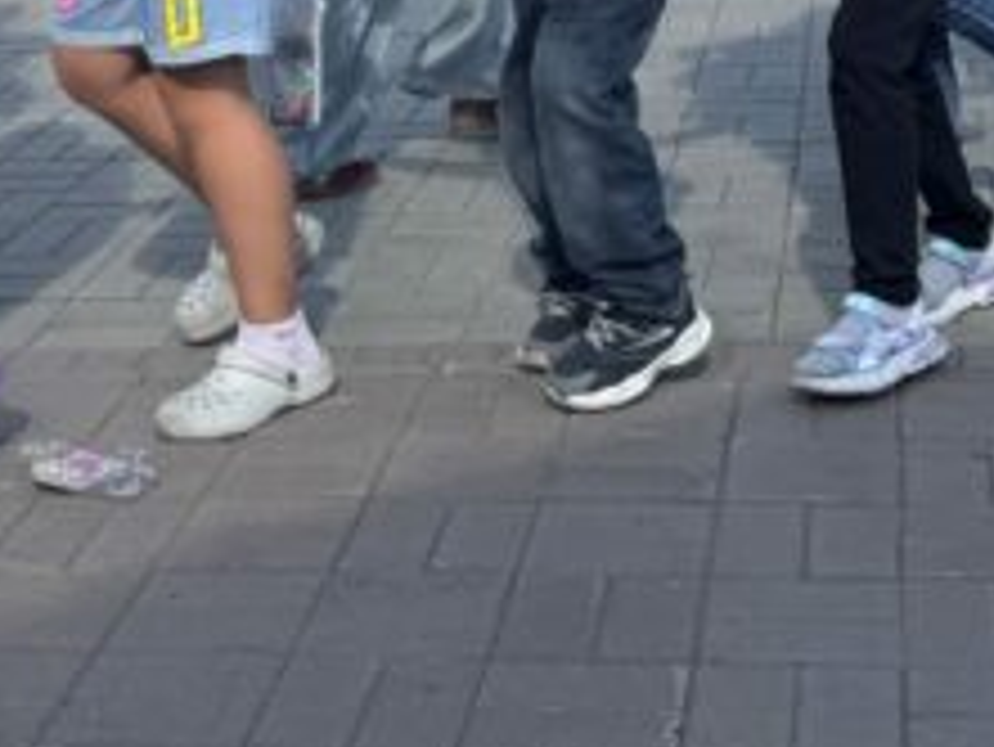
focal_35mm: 87
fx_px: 2500
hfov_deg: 22.5
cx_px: 391
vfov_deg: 15.8
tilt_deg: -2.5
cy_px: -320
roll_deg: +2.8
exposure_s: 1/4049
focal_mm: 6.76
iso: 80
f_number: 1.78
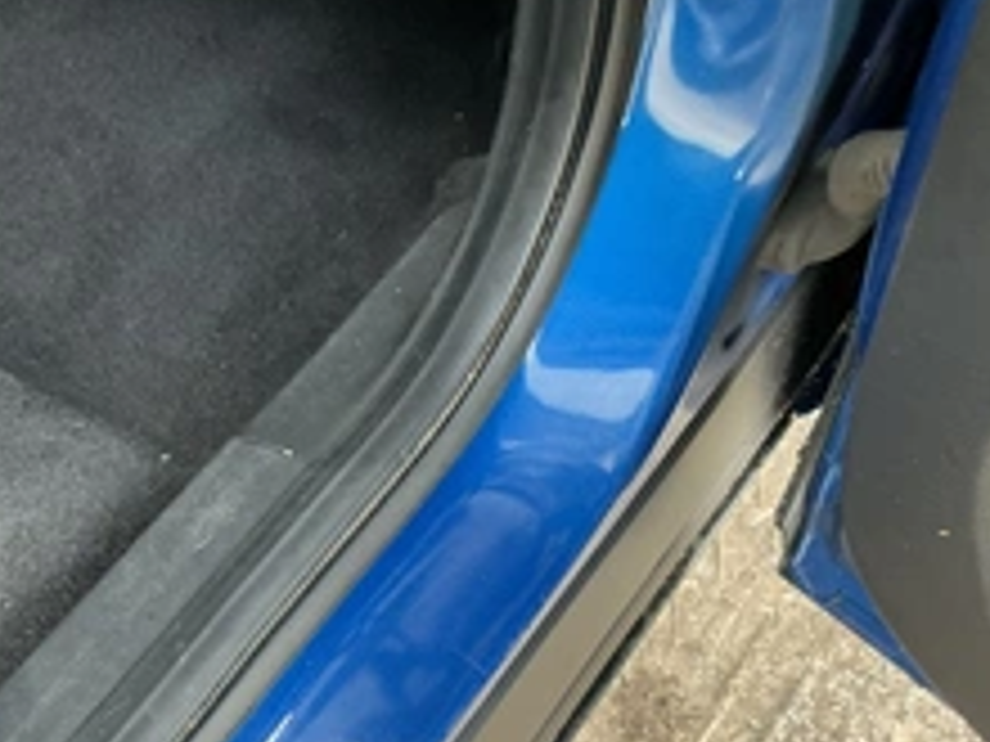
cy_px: 571
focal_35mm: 51
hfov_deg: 36.9
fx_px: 1459
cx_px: 292
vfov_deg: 28.1
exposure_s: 1/60
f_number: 1.8
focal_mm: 3
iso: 80
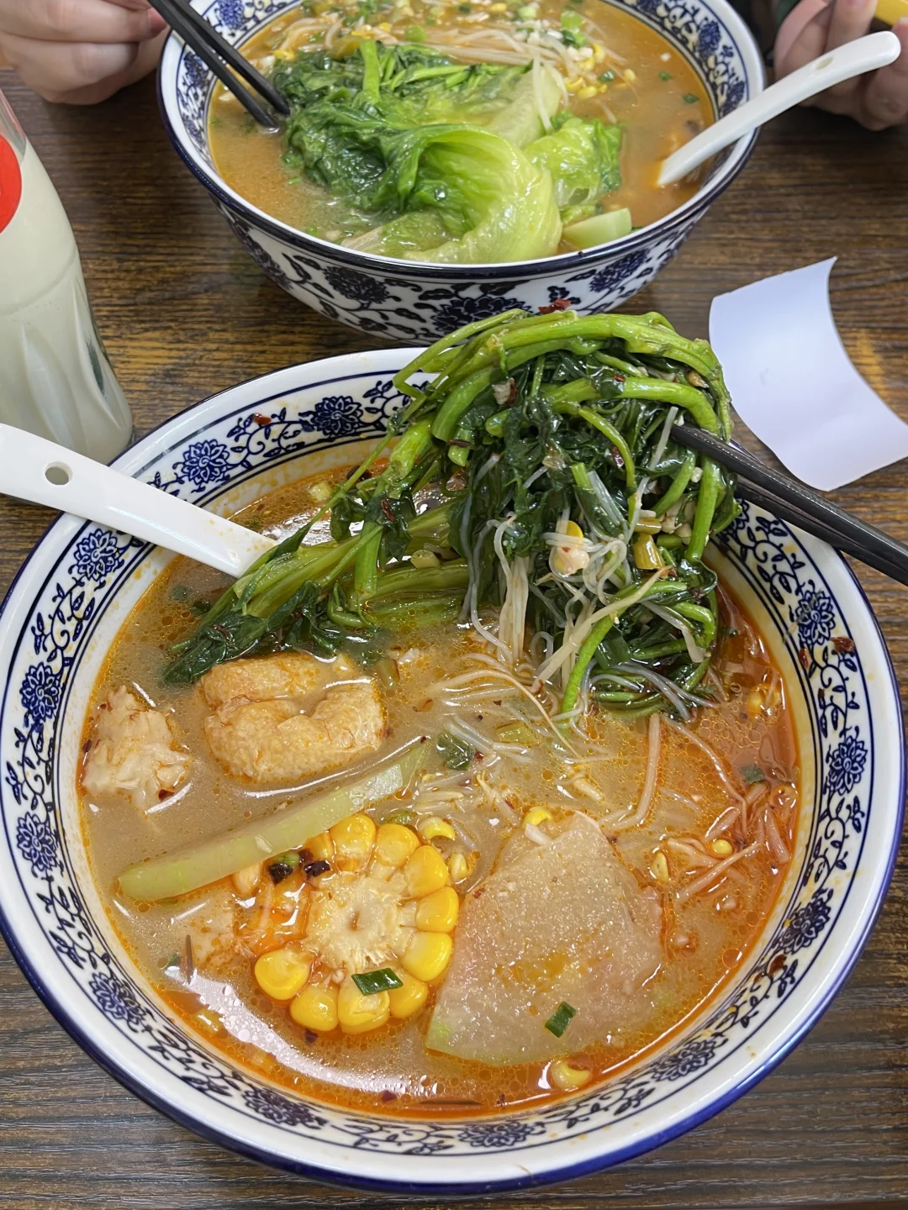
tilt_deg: -56.7
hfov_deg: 54.9
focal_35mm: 25
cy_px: 605
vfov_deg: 69.4
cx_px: 454
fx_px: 874
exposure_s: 1/50
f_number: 1.6
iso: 64
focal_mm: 5.1
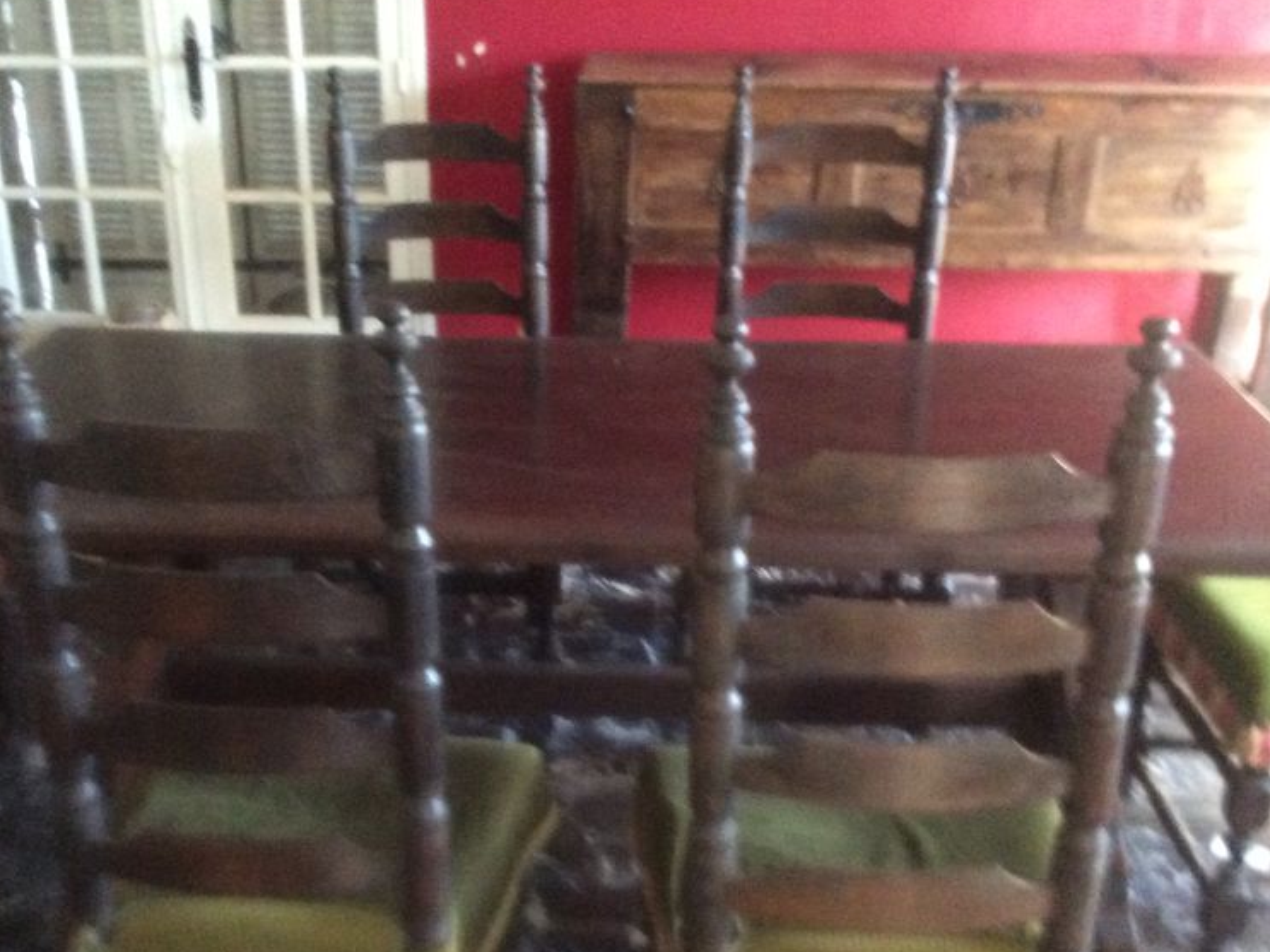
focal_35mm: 43
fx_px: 1577
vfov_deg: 33.4
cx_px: 540
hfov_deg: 43.7
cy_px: 587
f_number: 2.4
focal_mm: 3.3
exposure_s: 1/17
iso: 500
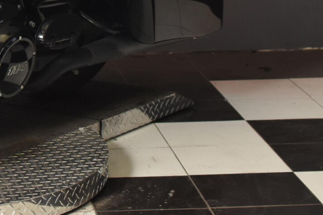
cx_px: -100
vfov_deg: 9.2
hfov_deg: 13.5
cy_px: -62
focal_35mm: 146
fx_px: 1313
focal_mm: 35
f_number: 4.5
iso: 800
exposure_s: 1/160
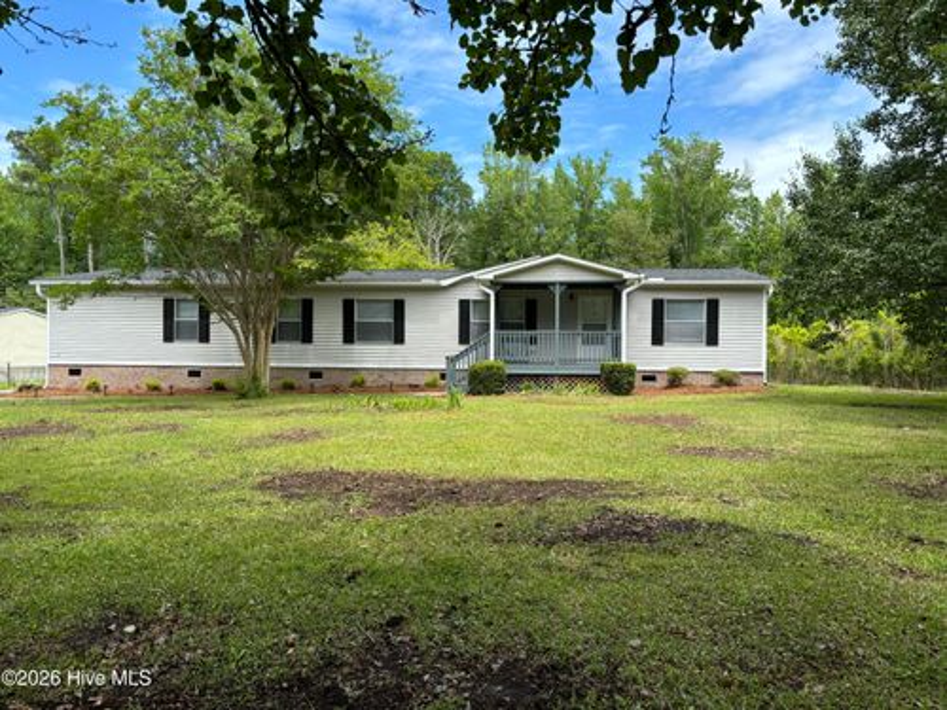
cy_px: 355
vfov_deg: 53.1
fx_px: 711
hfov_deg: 67.3
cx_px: 474
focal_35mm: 26
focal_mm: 5.96
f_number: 1.6
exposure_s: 1/1499
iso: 50
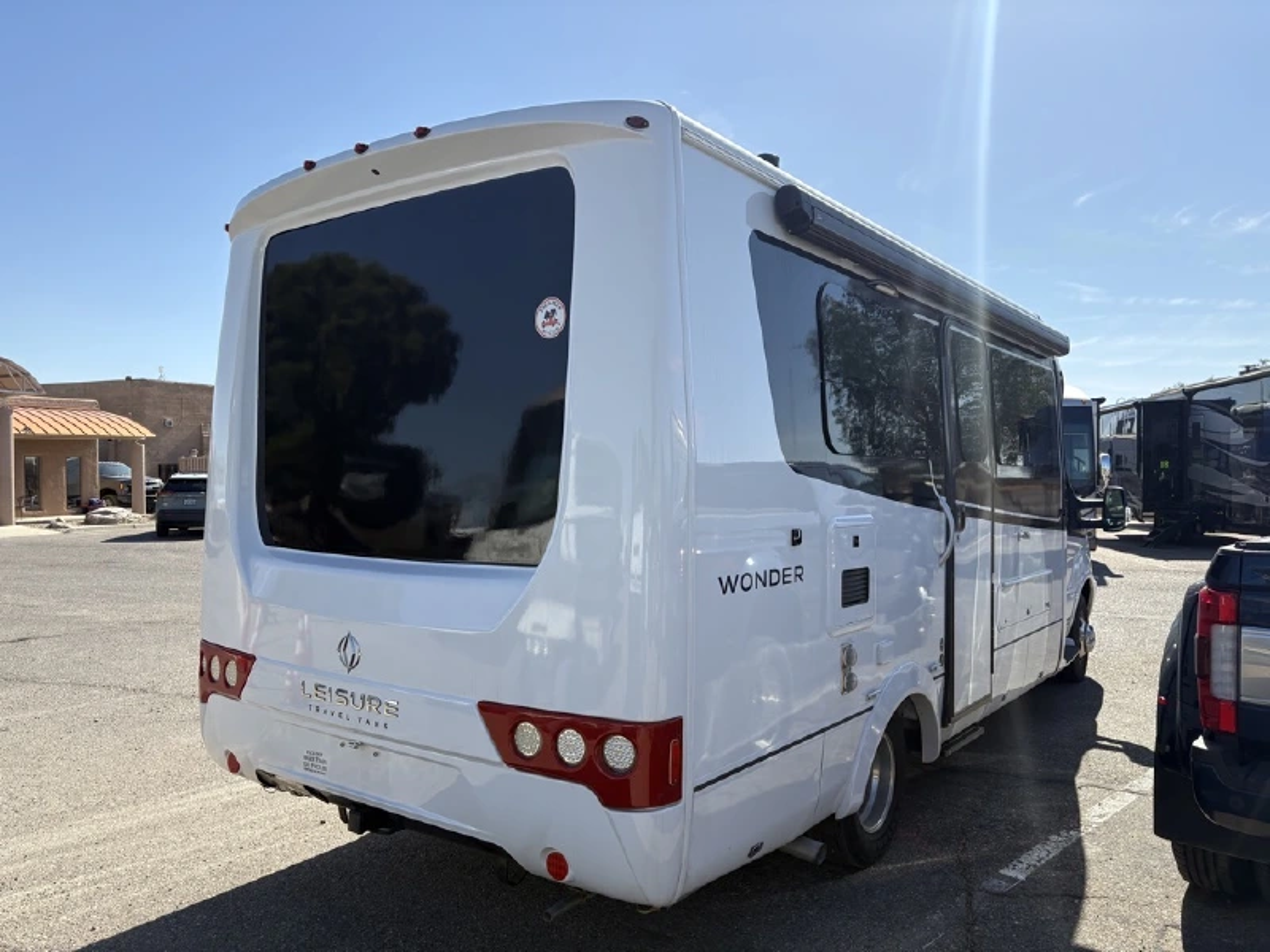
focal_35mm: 26
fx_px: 954
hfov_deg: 67.3
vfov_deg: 53.1
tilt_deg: -0.1
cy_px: 476
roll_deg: +0.5
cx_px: 635
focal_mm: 5.96
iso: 50
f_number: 1.6
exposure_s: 1/2747
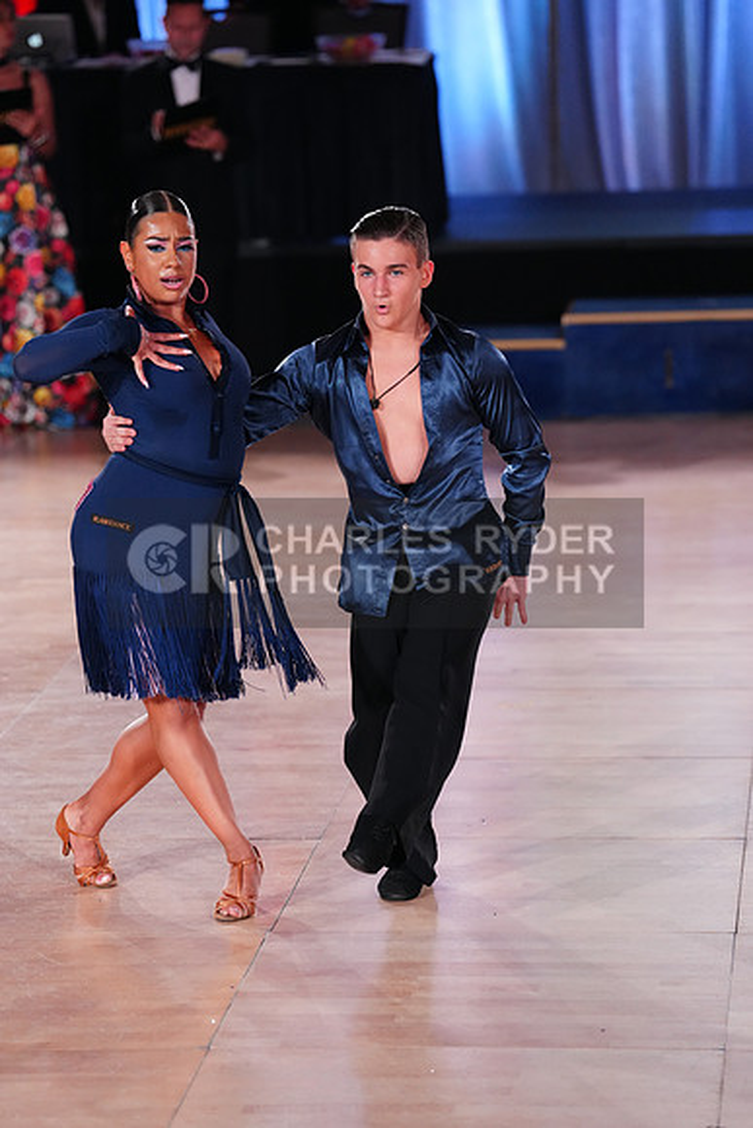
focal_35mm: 154
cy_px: 564
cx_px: 376
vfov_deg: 13.3
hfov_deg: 8.9
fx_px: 4828
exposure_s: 1/500
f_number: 3.5
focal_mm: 154
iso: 3200
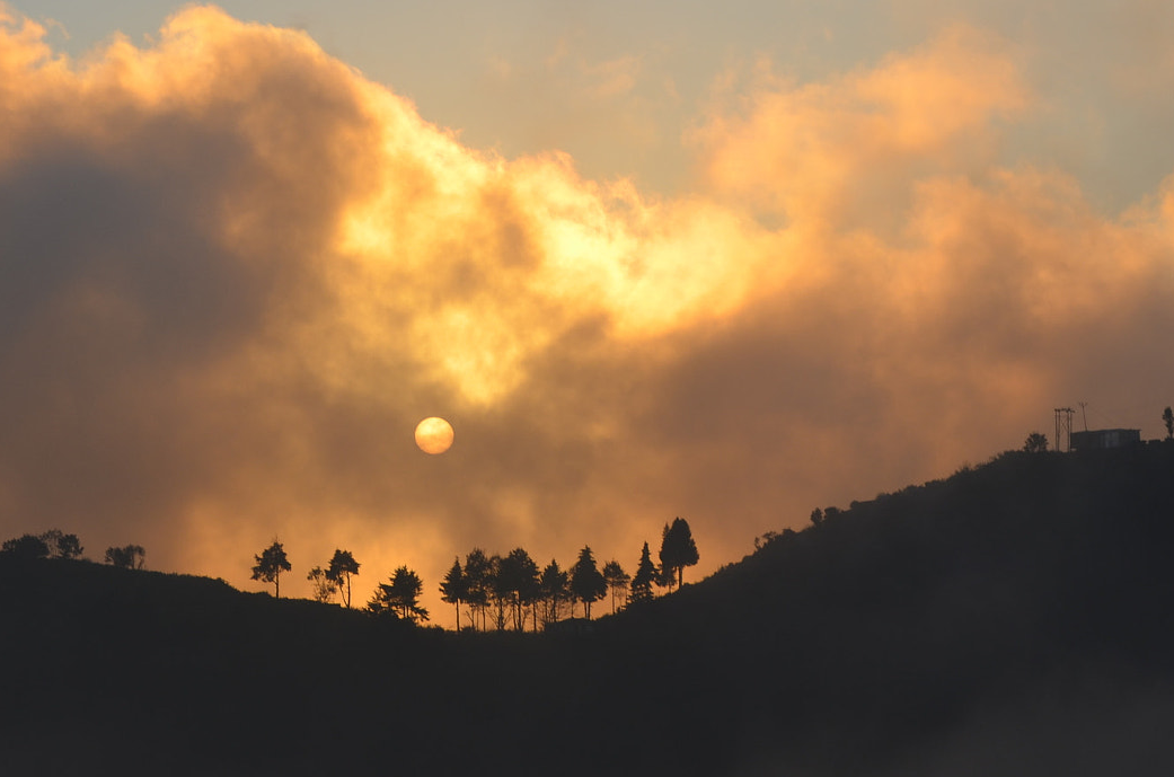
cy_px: 335
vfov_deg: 10.8
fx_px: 4125
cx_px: 466
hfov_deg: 16.2
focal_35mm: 127
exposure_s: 1/250
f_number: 8
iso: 110
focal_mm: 55
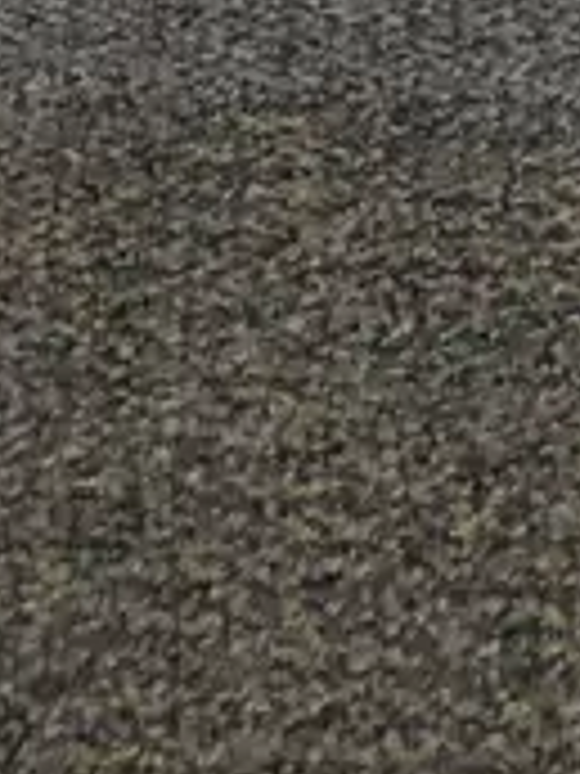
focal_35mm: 167
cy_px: -1436
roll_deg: +1.9
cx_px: 324
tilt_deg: -20.3
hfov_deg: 8.9
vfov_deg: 9.6
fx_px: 3731
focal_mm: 3.99
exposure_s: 1/33
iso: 40
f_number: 1.8
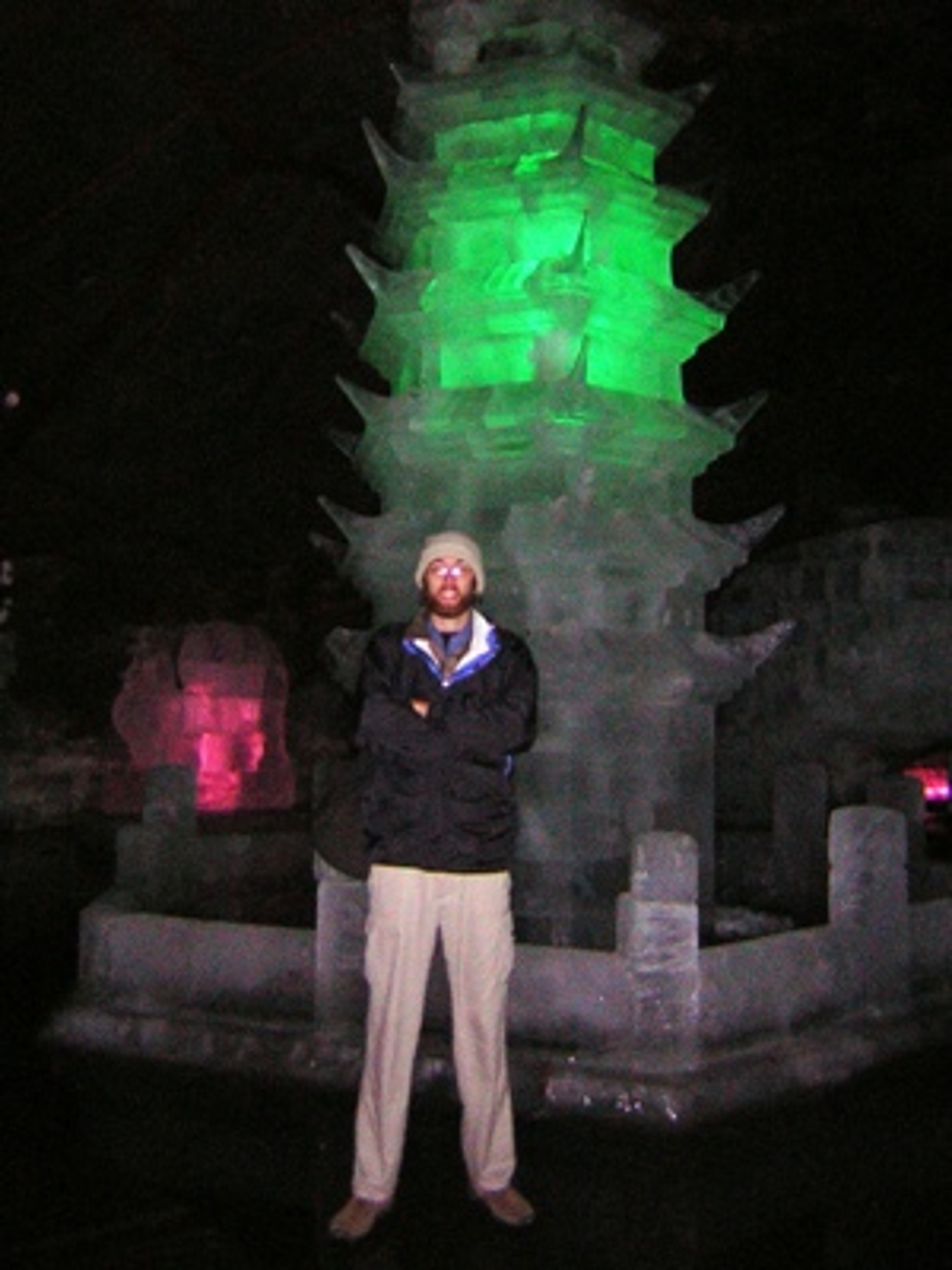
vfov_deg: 51.4
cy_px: 635
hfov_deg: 39.7
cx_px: 476
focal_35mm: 36
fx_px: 1320
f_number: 2.6
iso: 200
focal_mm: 4.7
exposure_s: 1/60.1
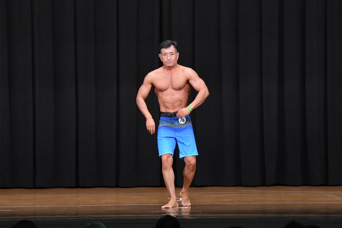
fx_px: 1918
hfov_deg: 10.2
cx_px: 171
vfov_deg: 6.8
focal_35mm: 202
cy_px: 114
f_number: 5.6
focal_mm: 135
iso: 8000
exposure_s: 1/400
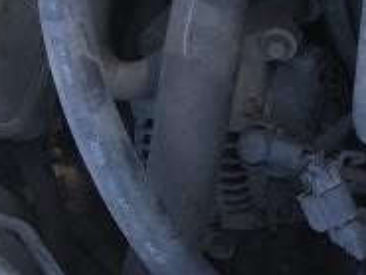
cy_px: -79
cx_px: 673
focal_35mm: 121
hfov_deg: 14.2
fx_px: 1280
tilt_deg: -58.2
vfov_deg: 11.9
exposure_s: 1/268
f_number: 1.8
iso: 20
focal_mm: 3.99
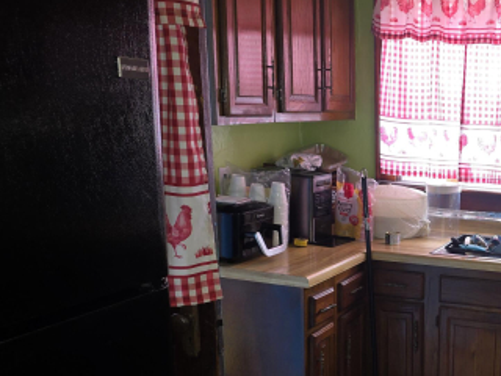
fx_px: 695
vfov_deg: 29.8
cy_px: 277
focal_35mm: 48
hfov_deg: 36.3
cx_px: 483
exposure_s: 1/24
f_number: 1.7
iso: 100
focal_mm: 6.3
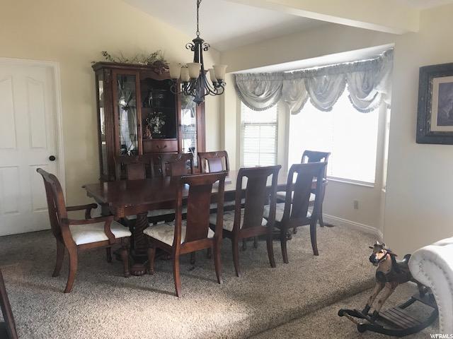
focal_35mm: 28
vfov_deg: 49.7
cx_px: 226
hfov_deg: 63.4
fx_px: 366
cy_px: 170
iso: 40
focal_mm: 3.99
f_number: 1.8
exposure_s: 1/24
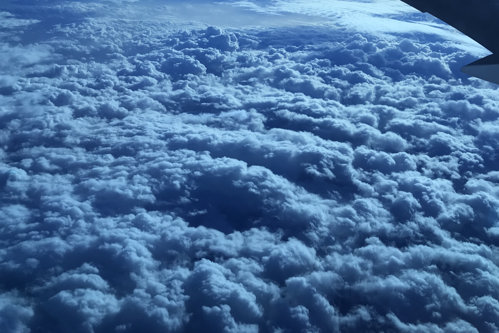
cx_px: 285
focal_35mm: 42
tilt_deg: -11.1
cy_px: 69
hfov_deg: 46.3
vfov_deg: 31.1
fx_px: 582
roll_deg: -3.3
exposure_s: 1/512
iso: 20
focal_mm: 3.99
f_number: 1.8
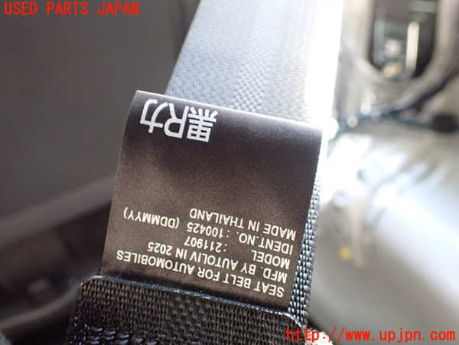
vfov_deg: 46.8
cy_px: 172
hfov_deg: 60.0
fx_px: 398
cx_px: 230
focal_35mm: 30
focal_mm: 5.4
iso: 800
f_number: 2.3
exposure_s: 1/80
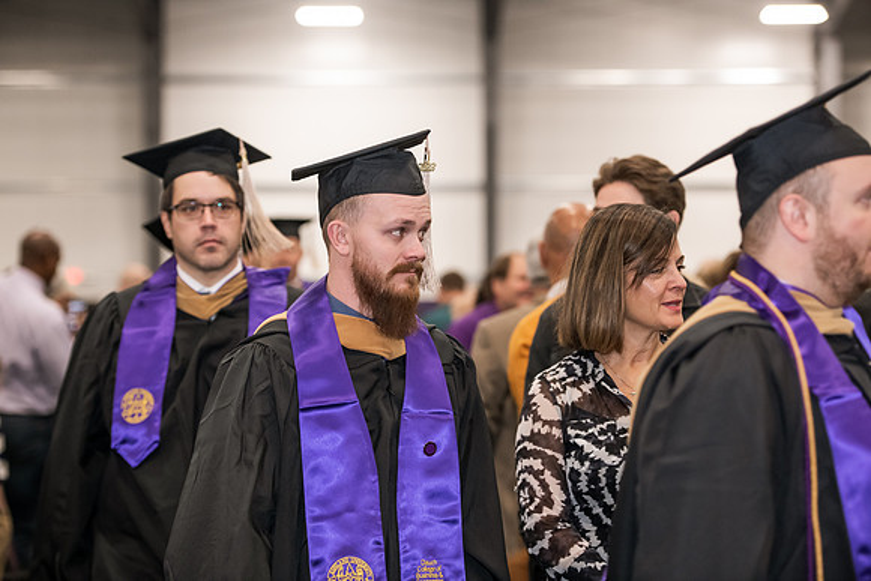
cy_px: 290
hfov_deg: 20.0
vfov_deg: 13.4
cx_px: 436
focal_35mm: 102
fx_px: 2468
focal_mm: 102
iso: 2000
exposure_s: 1/200
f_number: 3.2
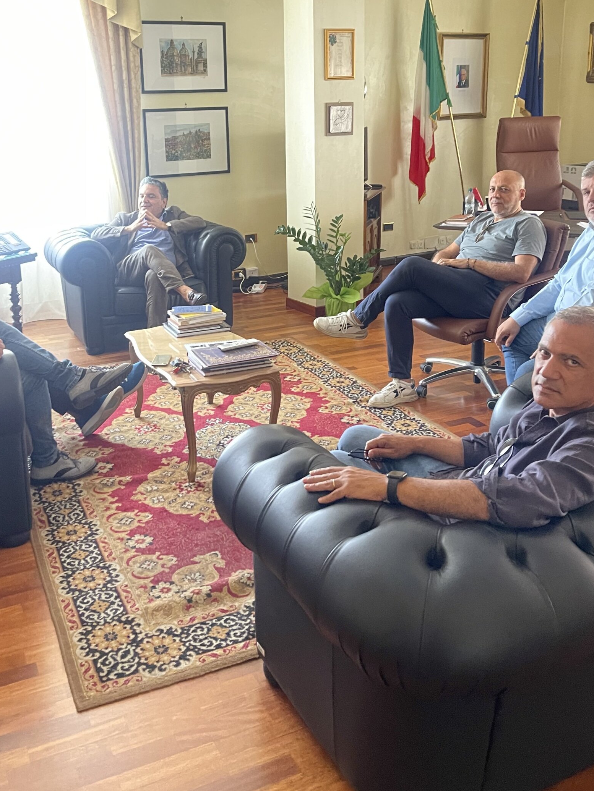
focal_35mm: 35
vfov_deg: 51.8
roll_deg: +1.7
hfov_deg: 40.6
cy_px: 275
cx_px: 253
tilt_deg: -13.4
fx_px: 801
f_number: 1.6
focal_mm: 5.1
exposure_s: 1/30
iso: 800
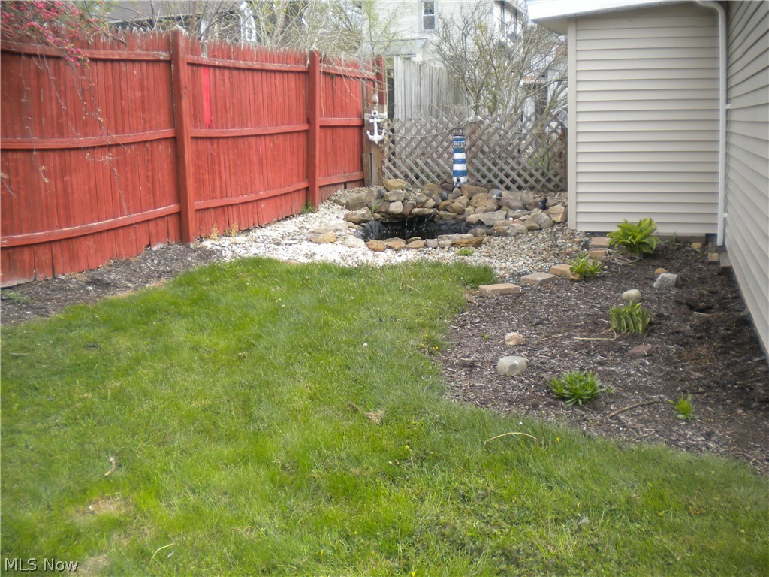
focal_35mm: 35
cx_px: 384
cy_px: 288
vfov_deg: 40.7
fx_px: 778
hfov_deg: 52.6
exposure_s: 1/279
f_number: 3.1
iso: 80
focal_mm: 6.3
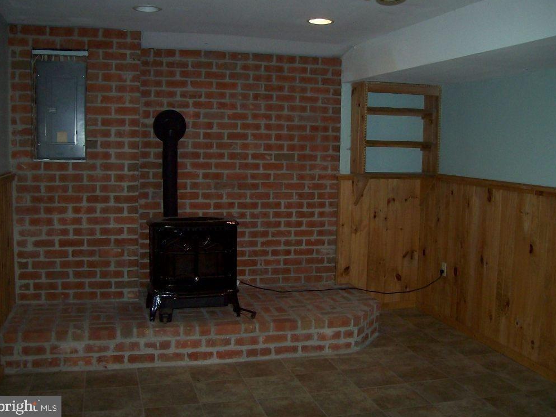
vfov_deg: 38.7
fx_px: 594
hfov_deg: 50.1
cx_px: 277
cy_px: 204
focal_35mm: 37
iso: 80
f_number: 2.7
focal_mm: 6
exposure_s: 1/64
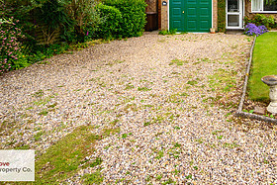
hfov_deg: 56.6
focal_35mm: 29
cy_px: 4
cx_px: 239
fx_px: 223
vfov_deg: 40.1
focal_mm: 14
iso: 100
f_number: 5.6
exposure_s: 1/250
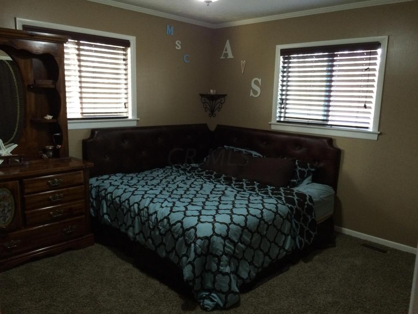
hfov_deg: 61.7
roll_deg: -1.2
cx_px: 209
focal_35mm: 29
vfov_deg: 48.2
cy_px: 157
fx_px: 350
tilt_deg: -9.8
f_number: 2.2
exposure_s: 1/20
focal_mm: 4.15
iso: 320
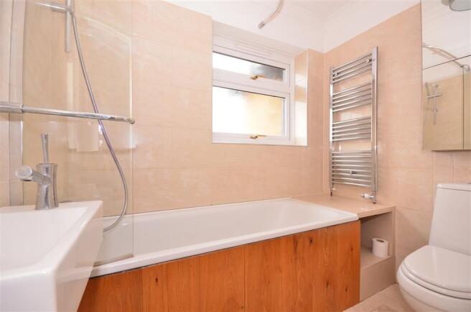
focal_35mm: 15
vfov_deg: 77.0
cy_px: 156
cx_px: 236
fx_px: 196
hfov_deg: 100.5
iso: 640
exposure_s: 1/8
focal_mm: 10
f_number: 9
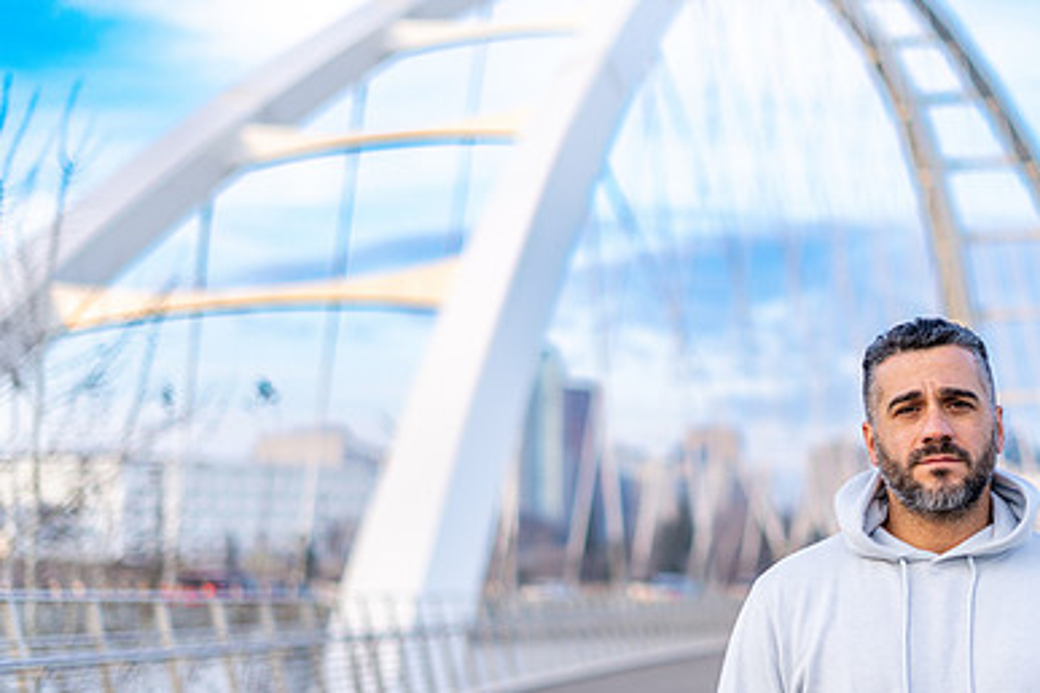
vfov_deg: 18.2
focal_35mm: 75
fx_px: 2166
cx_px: 685
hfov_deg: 26.9
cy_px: 391
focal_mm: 50
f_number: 1.8
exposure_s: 1/640
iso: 100
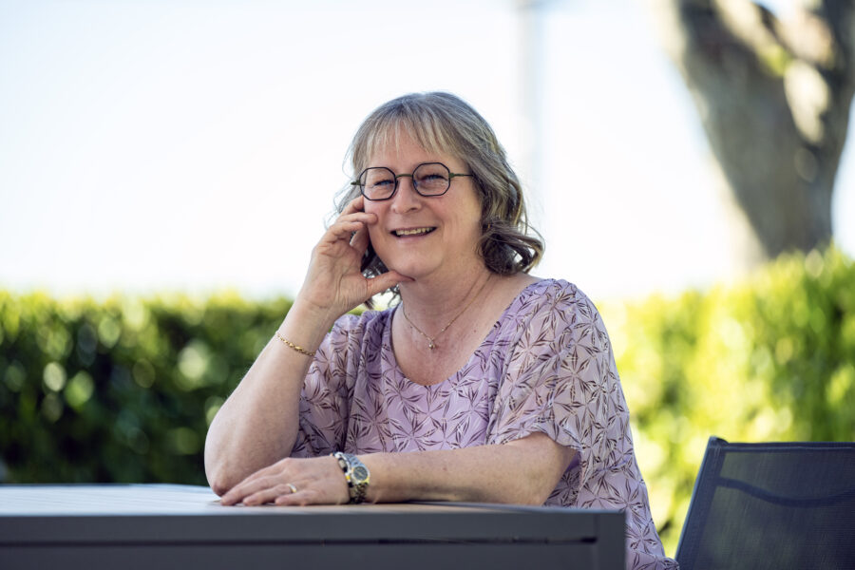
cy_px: 285
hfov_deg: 10.3
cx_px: 428
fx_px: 4750
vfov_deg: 6.9
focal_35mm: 200
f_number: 2.8
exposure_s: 1/1000
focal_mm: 200
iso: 320
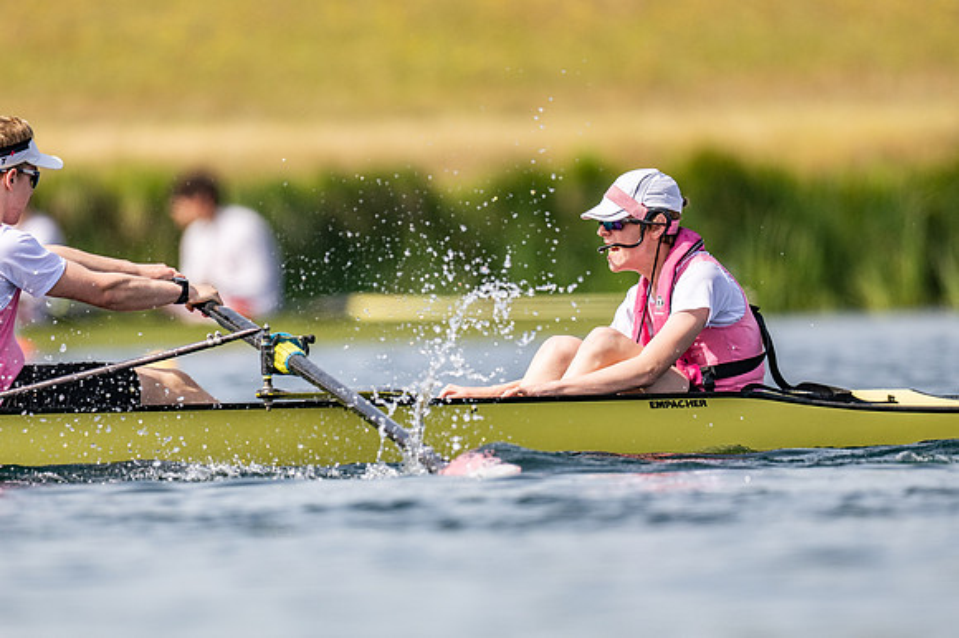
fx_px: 23960
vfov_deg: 1.5
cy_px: 319
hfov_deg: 2.3
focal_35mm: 900
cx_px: 480
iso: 160
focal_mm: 600
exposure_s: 1/2500
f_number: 4
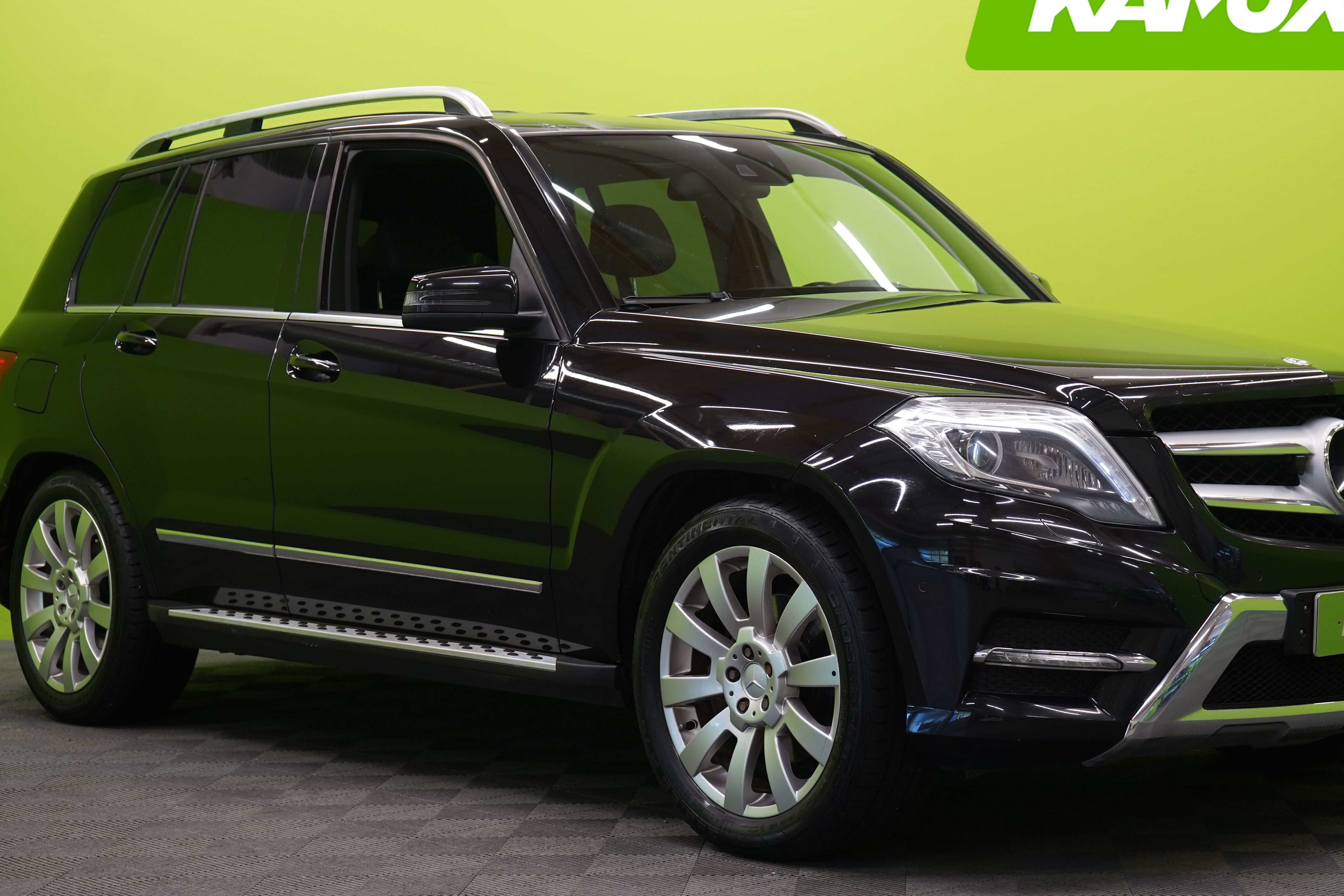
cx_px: 745
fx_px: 2539
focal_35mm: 68
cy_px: 449
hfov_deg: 29.6
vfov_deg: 20.0
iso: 400
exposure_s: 1/40
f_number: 5
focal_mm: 52
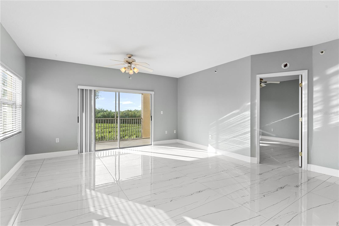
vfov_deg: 70.4
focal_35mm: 17
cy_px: 113
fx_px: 160
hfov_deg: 93.3
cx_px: 170
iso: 400
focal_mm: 17
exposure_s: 1/40
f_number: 9
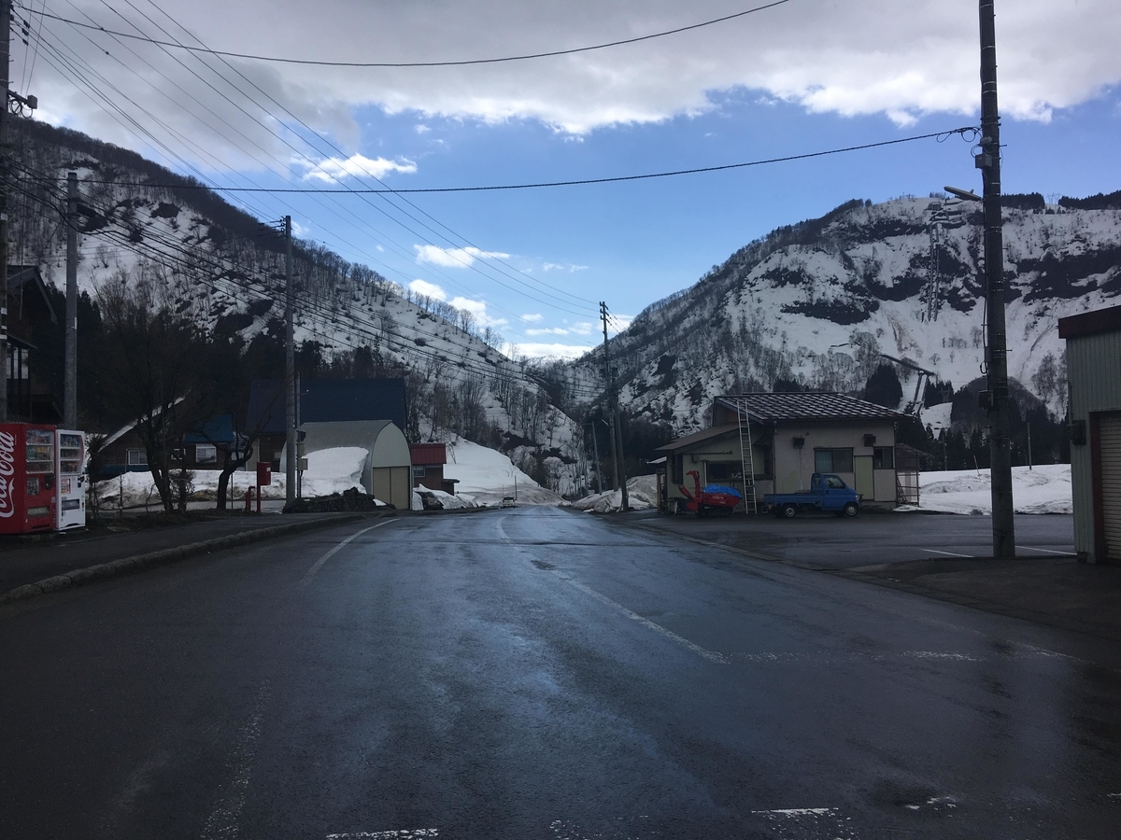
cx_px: 560
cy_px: 420
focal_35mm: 29
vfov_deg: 48.2
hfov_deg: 61.7
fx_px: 939
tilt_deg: +0.1
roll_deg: -0.4
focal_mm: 4.15
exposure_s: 1/2079
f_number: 2.2
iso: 25
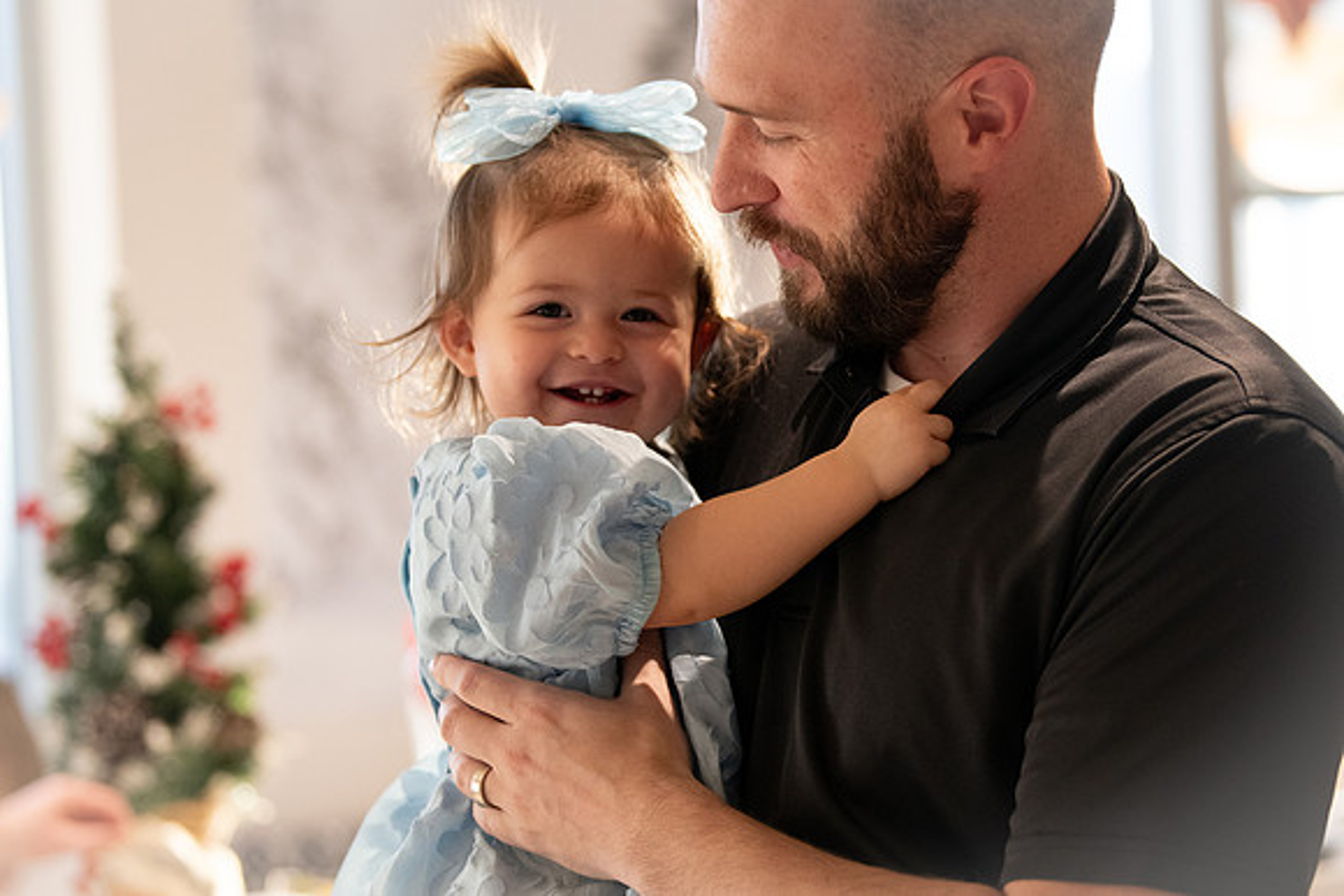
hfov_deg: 19.1
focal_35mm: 107
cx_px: 833
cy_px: 474
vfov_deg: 12.8
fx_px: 3983
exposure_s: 1/400
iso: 2000
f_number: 2.8
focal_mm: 86
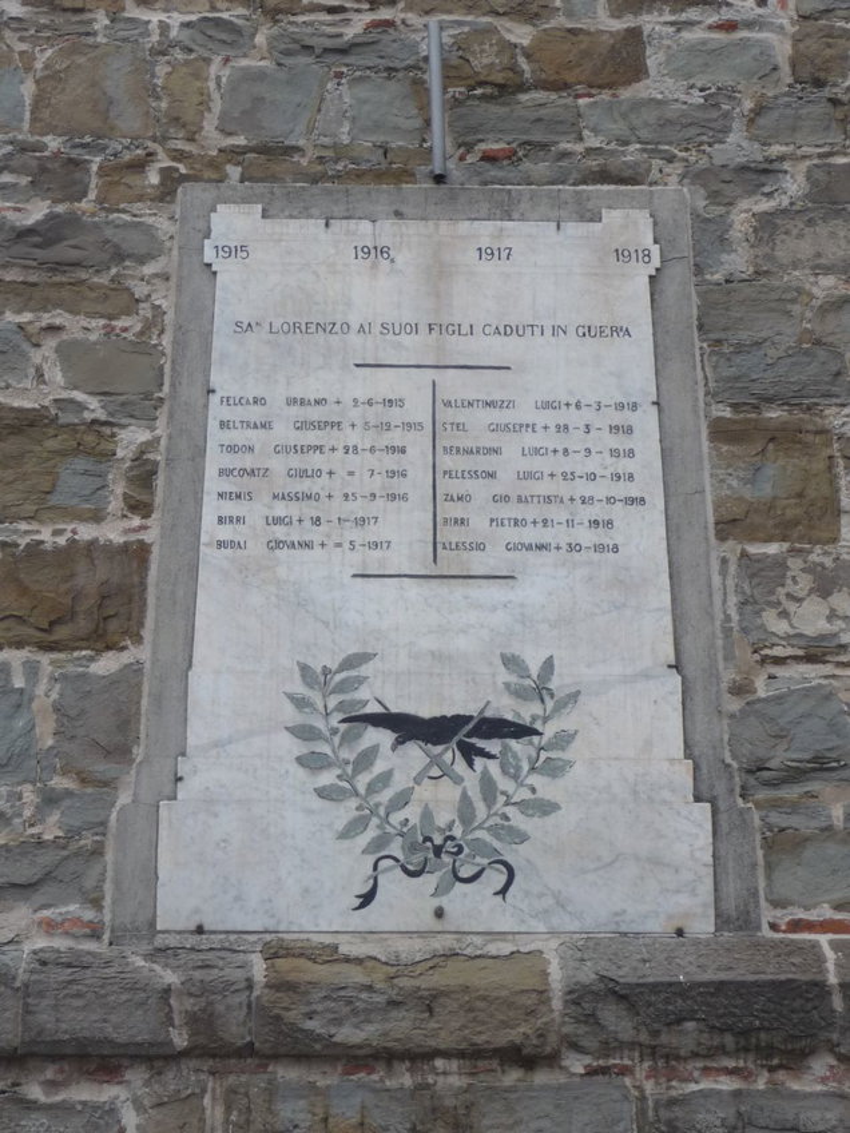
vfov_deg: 20.0
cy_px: 566
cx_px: 425
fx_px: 3209
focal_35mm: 98
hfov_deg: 15.1
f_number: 4.6
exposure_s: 1/60
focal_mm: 12.2
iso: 100
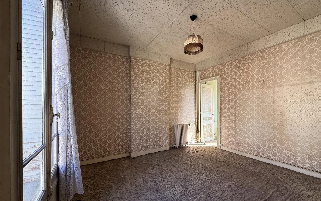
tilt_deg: -0.1
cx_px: 162
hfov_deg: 101.5
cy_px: 108
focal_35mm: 15
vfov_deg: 74.7
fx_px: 131
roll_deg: +0.4
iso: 125
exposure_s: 1/99
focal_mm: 2.22
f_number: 2.2
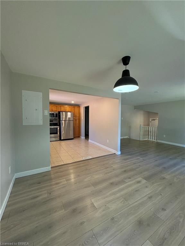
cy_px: 123
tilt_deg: -2.3
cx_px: 92
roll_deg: -0.9
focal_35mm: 14
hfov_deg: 85.7
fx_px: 100
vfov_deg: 102.1
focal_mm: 2.22
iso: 320
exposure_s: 1/120
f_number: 2.2
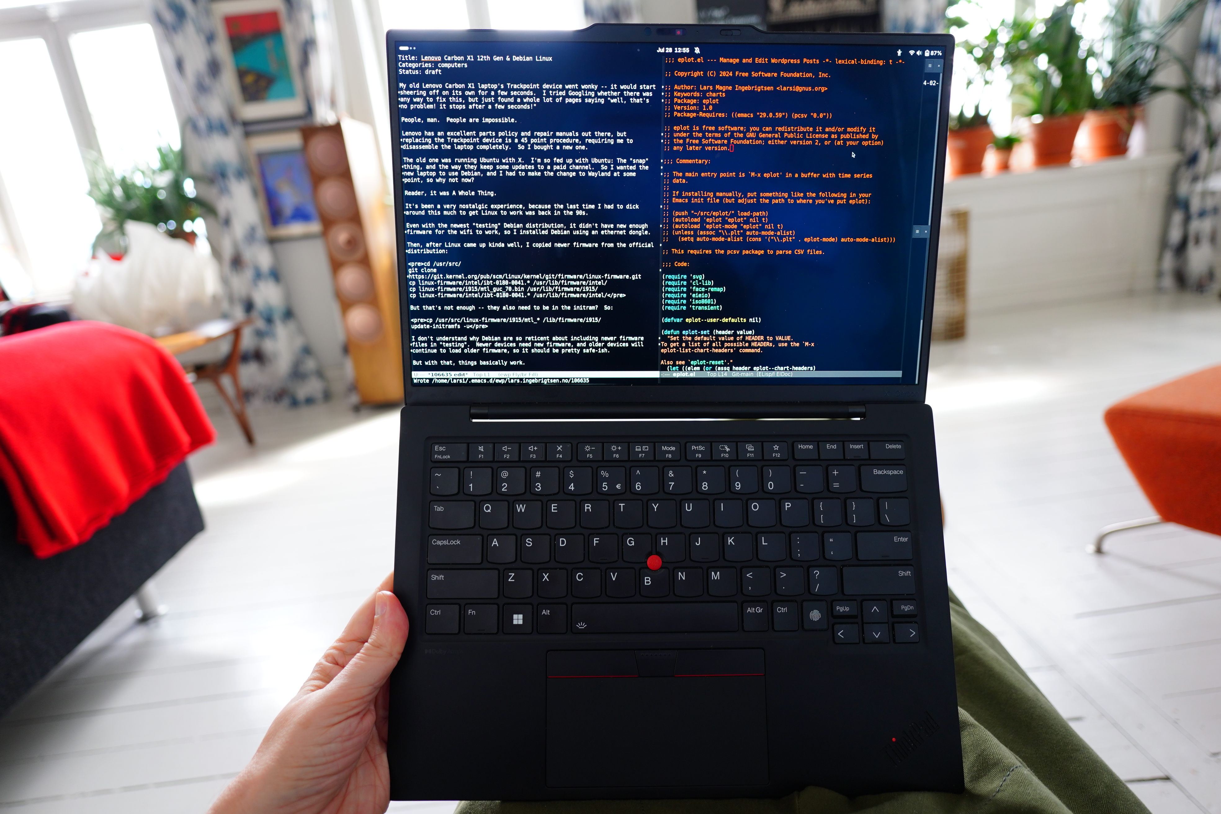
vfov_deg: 61.9
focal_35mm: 20
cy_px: 407
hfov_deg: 84.0
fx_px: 678
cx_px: 610
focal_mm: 20
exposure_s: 1/40
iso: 320
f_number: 3.2
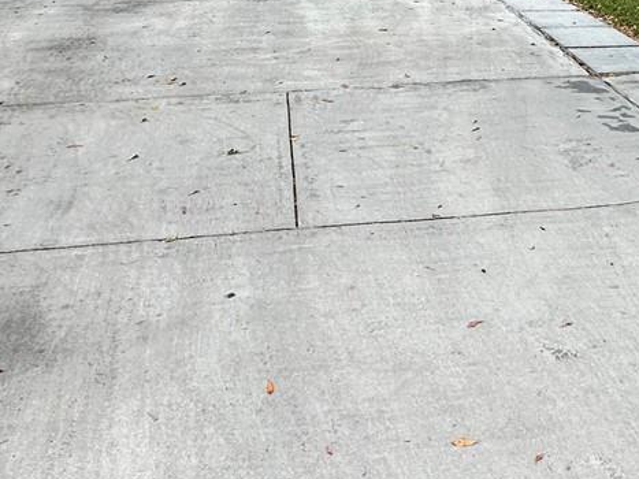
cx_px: 416
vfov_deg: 26.4
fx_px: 886
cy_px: -118
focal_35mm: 48
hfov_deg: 39.3
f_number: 2.2
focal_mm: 2.22
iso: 50
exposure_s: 1/1171
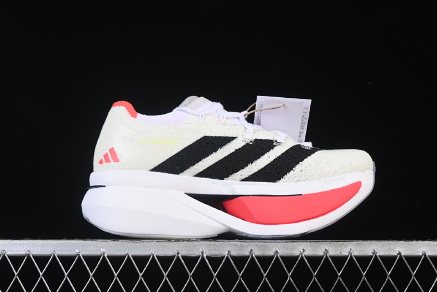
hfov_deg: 26.6
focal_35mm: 76
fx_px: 923
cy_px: 147
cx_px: 218
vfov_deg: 18.0
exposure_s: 1/80
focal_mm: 50
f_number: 8
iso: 160
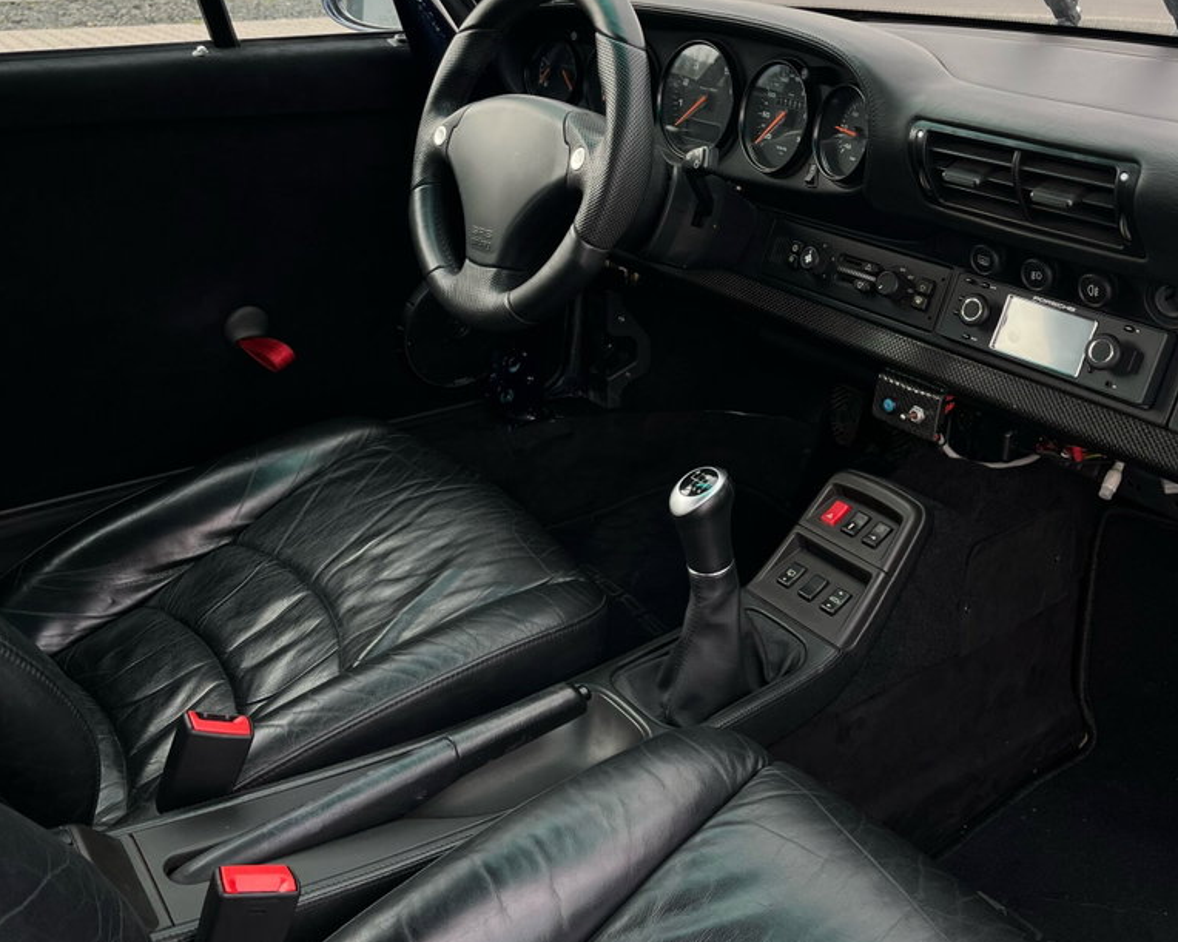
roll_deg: -0.7
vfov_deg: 42.8
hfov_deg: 52.9
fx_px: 1185
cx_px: 589
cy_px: 324
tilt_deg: -20.7
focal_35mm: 34
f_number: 1.6
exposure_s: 1/475
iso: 50
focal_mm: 5.1
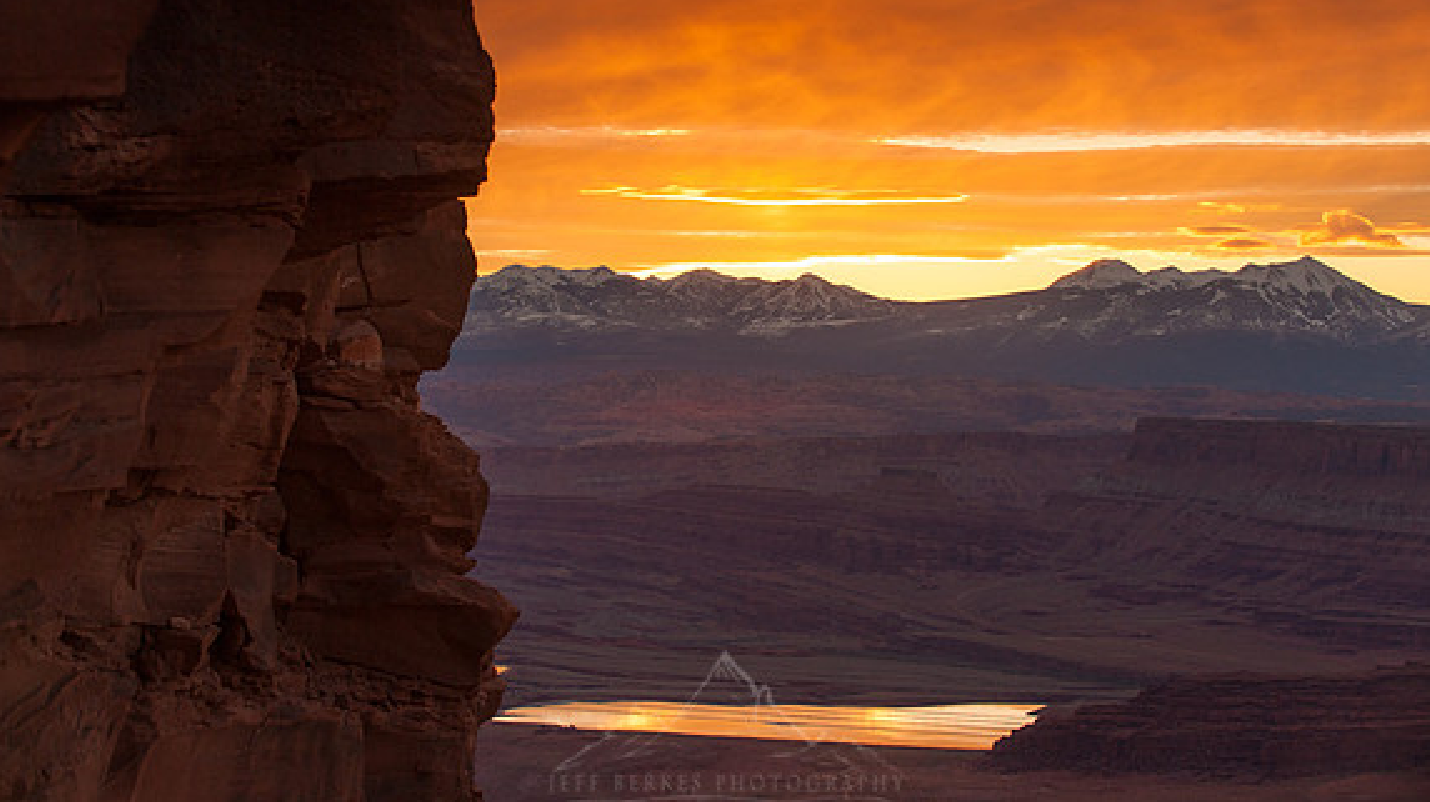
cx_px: 722
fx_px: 3221
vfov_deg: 14.2
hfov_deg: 25.0
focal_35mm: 85
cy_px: 332
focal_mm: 80
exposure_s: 1/160
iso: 250
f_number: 6.3
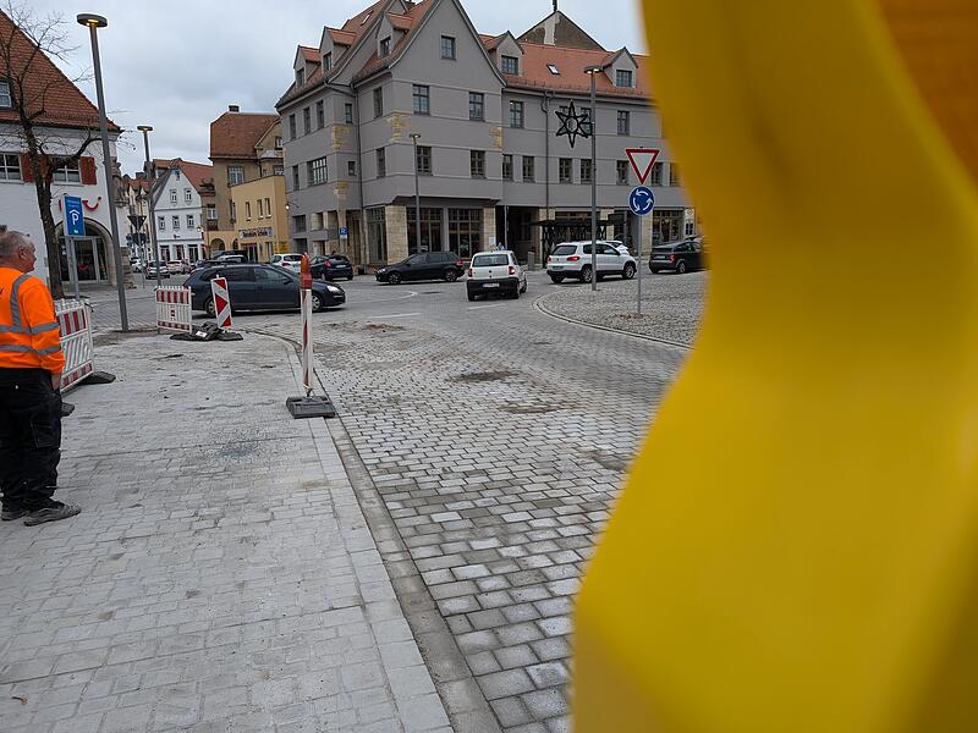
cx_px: 489
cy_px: 366
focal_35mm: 24
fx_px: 678
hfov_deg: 71.6
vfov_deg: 56.8
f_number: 1.68
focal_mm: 6.9
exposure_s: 1/248
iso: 23
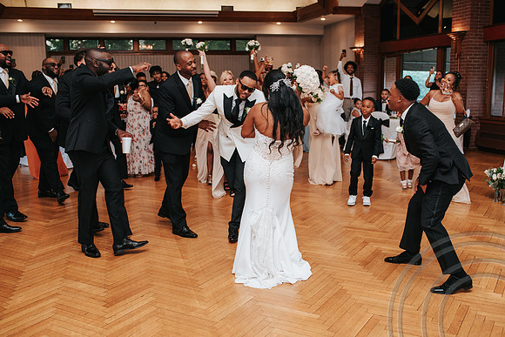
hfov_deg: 51.4
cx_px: 262
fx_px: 524
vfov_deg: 35.6
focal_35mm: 37
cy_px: 177
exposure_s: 1/200
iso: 1000
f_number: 3.2
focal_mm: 35
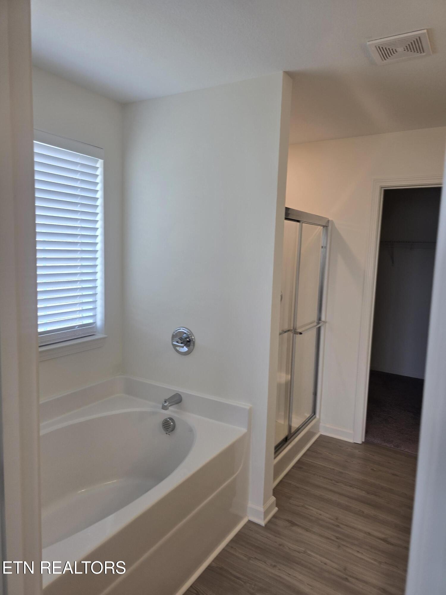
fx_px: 395
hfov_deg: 58.9
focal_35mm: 23
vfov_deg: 73.9
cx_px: 223
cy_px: 298
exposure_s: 1/120
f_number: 1.7
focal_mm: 6.3
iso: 40
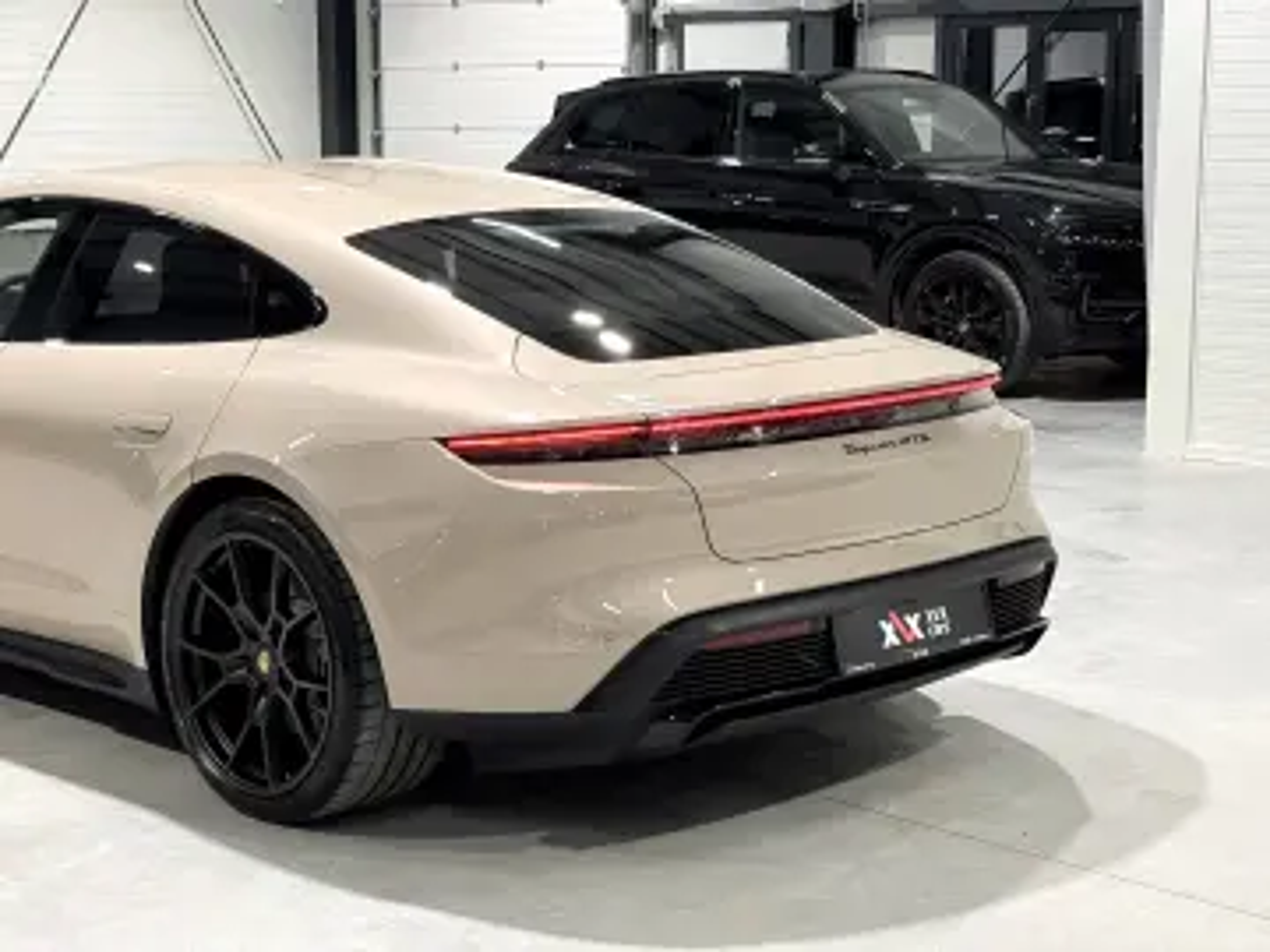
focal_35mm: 48
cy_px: 476
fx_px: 1761
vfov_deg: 30.3
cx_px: 635
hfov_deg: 39.7
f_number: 1.78
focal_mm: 6.76
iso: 160
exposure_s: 1/50
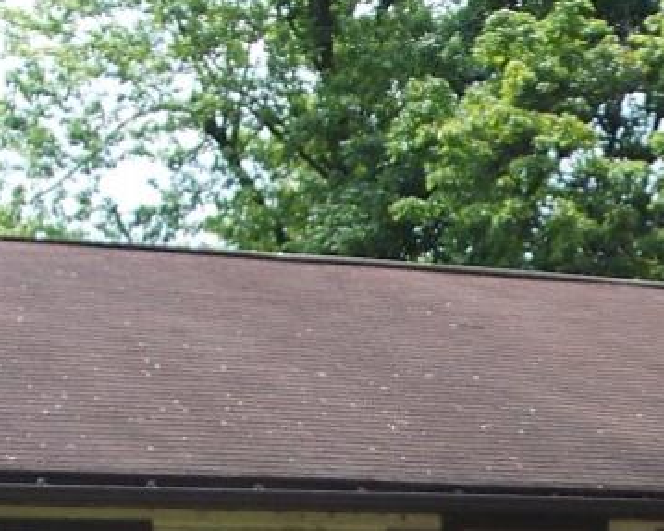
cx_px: 671
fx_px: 2770
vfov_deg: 10.3
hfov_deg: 13.5
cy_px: 960
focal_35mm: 141
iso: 80
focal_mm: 7.54
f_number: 2.8
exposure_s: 1/400
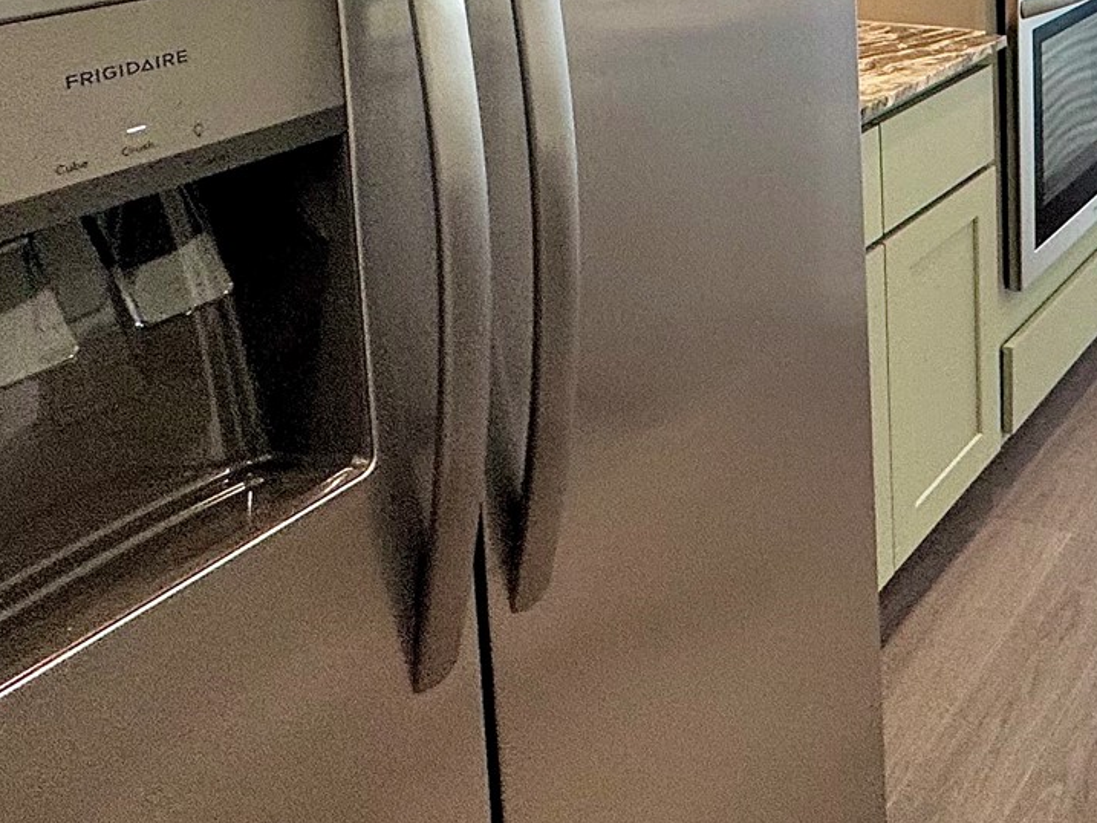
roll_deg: -0.2
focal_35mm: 40
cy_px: -141
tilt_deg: -6.4
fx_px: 1268
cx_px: 1190
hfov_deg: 39.0
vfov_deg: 30.9
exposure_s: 1/120
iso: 100
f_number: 2.2
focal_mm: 2.22
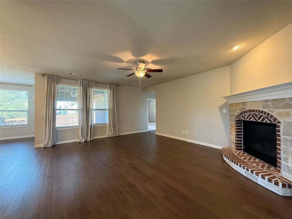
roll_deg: +0.3
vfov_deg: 85.7
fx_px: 118
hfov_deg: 102.1
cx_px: 146
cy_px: 110
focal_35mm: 14
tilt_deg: +0.6
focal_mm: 2.22
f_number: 2.2
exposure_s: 1/60
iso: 500
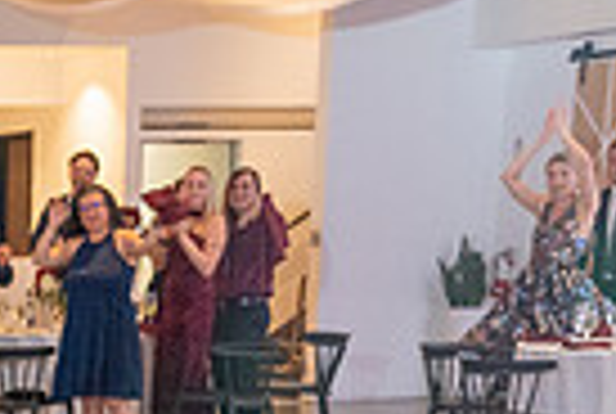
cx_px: -283
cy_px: 691
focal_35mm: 116
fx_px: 1989
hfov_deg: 16.2
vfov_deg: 11.2
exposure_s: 1/200
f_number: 2.8
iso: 2000
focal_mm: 27.5
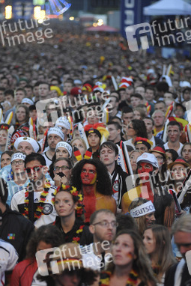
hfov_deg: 10.5
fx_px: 1042
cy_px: 146
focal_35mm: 131
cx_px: 96
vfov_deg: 15.6
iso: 1600
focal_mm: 125
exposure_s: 1/400
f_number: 2.8
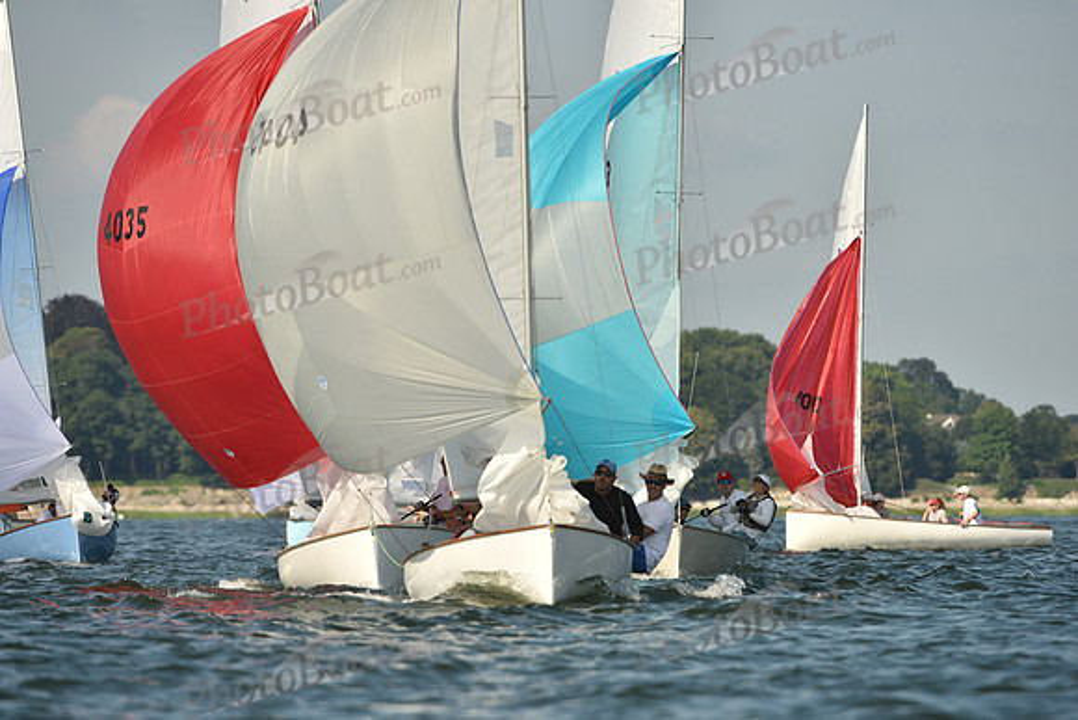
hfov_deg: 5.2
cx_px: 539
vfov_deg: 3.4
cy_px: 360
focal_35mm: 400
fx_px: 11980
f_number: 6.3
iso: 250
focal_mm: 400
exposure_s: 1/1250
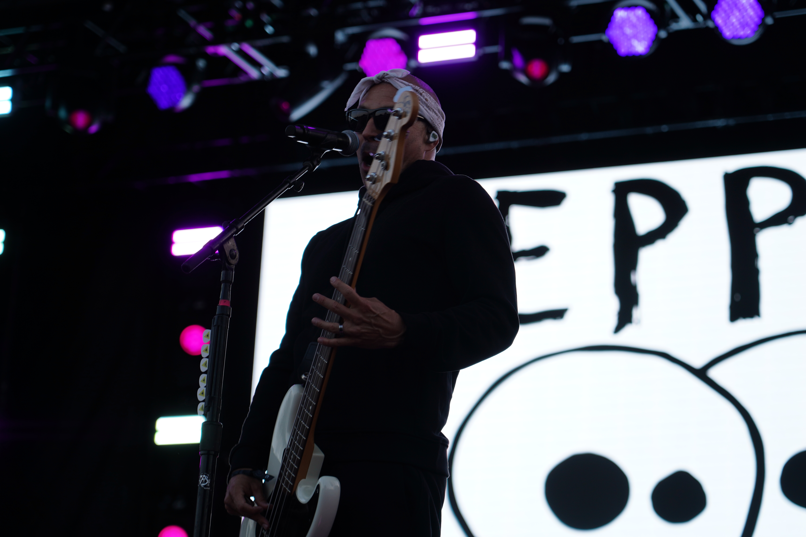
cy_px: 268
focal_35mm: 105
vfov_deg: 13.0
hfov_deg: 19.5
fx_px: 2351
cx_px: 403
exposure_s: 1/160
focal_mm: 105
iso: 100
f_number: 4.5
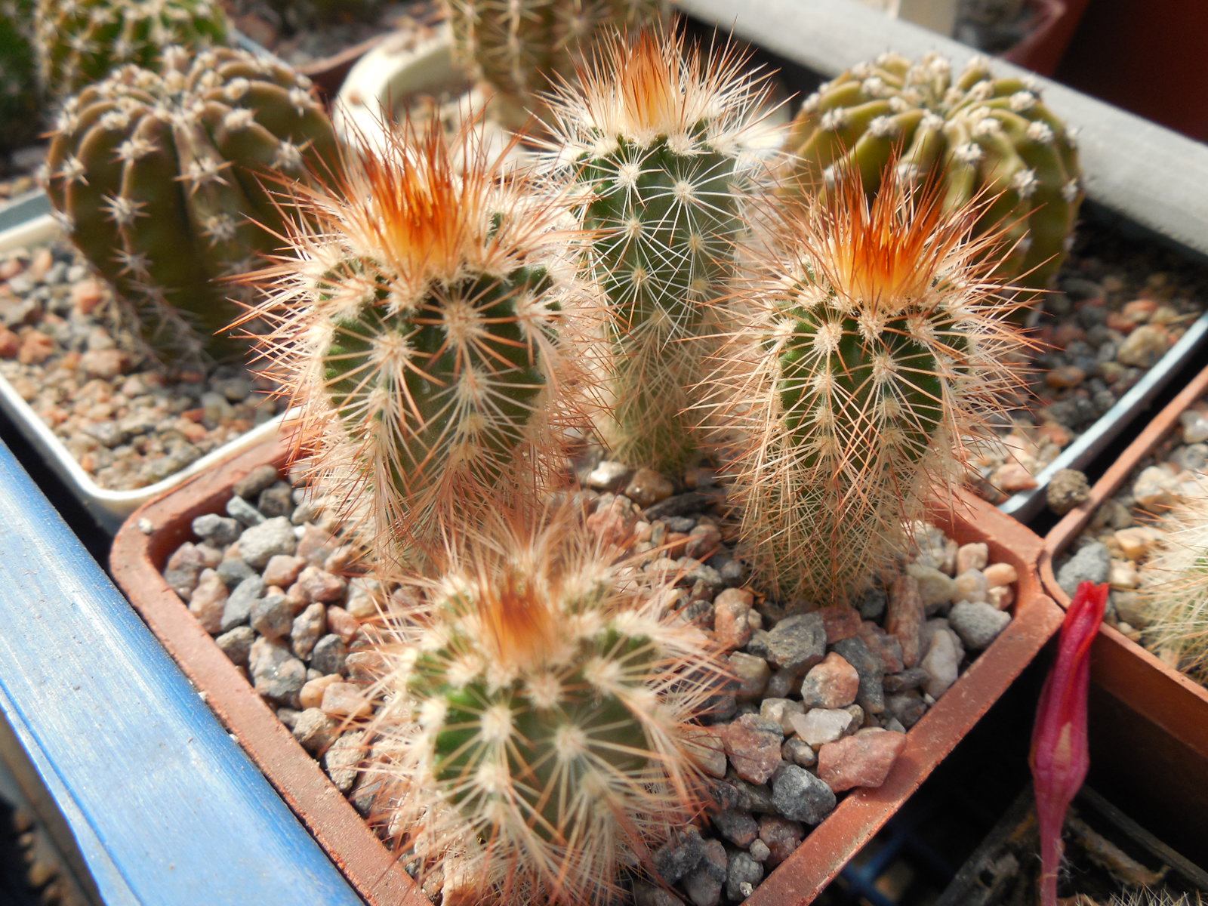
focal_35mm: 31
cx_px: 604
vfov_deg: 45.4
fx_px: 1082
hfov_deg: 58.4
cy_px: 453
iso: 125
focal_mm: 5.6
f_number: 3.6
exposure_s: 1/320
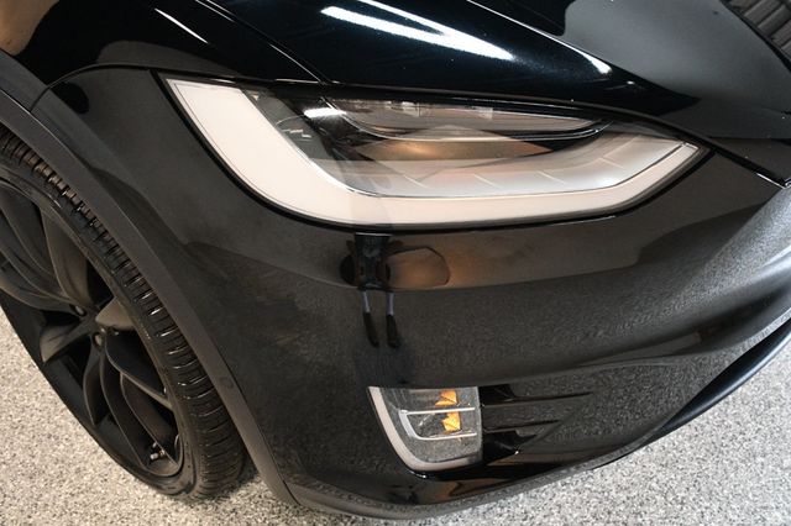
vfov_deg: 38.8
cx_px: 396
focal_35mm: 34
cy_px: 263
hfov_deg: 55.8
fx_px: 747
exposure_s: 1/125
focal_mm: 23
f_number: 3.8
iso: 3200
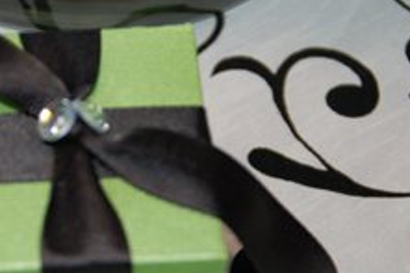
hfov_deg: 11.5
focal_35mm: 179
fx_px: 2037
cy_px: 150
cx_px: 117
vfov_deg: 7.7
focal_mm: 66
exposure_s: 1/60
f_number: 5.3
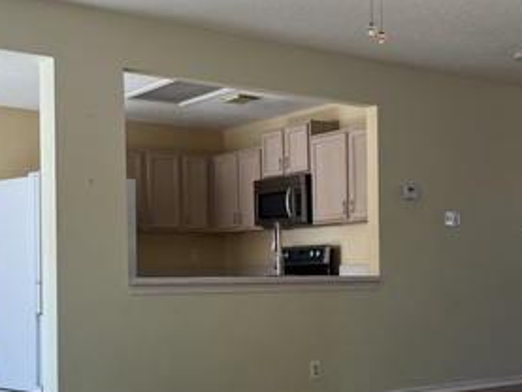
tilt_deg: -0.6
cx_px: 369
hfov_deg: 31.8
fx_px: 905
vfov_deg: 24.3
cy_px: 270
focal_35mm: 60
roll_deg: +0.7
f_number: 1.6
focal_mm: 5.1
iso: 64
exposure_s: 1/164
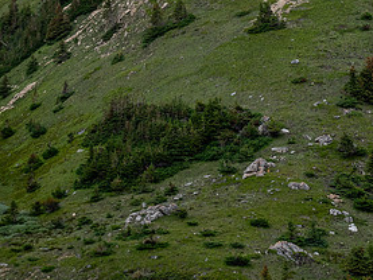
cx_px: 347
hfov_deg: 14.5
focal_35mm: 134
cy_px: 14
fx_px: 1445
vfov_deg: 11.0
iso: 250
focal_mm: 32
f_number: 8
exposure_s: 1/80
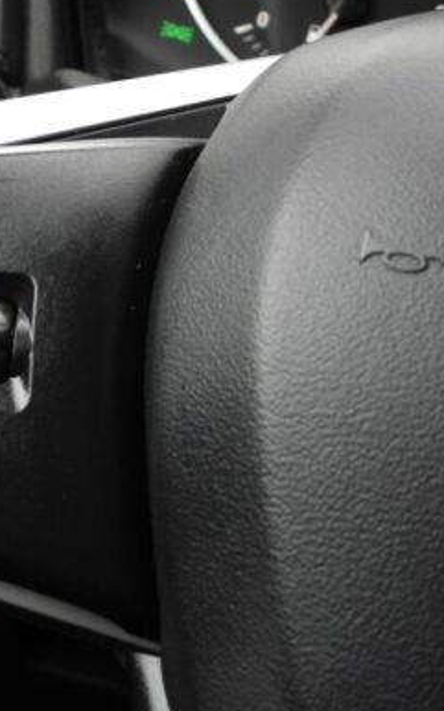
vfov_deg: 22.5
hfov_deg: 14.0
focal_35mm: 92
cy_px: 287
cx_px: -18
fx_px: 1783
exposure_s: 1/30
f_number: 3.2
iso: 140
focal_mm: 8.5
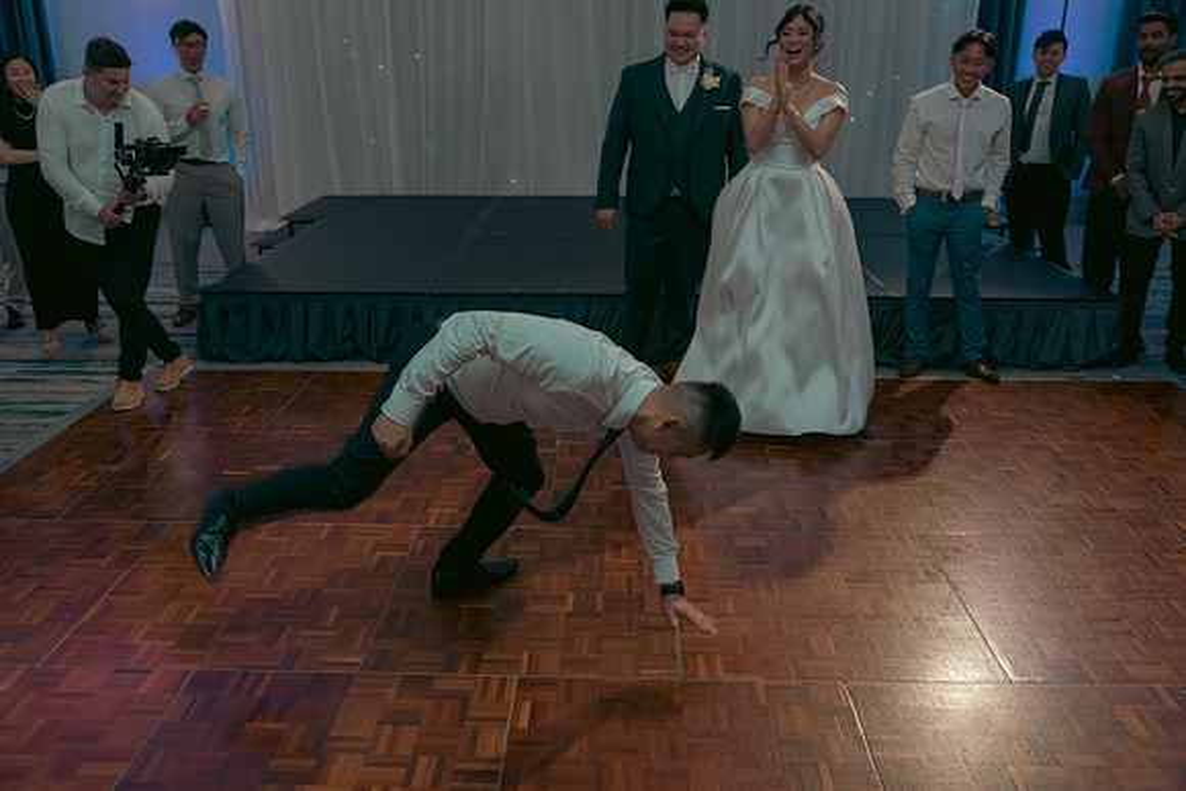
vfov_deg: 43.6
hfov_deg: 61.9
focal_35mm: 30
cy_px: 396
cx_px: 593
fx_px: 989
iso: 2500
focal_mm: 30
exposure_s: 1/160
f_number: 3.5
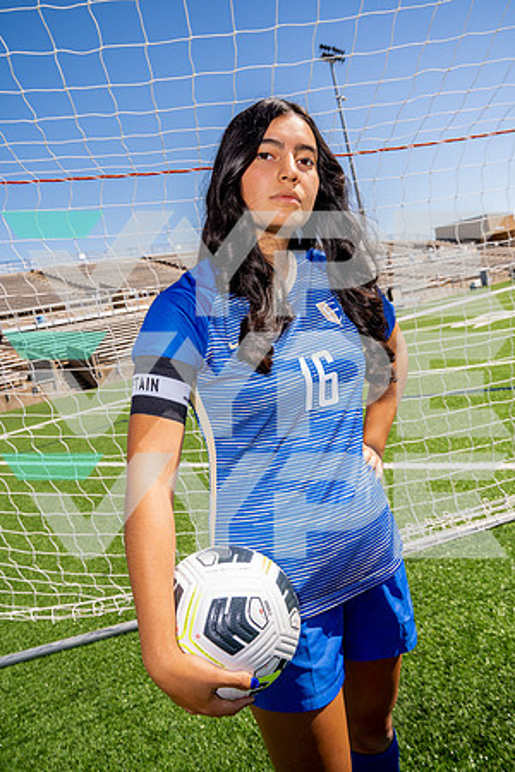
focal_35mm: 29
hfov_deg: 45.0
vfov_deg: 63.7
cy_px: 386
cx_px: 258
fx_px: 622
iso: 100
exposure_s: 1/250
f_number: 7.1
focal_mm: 29
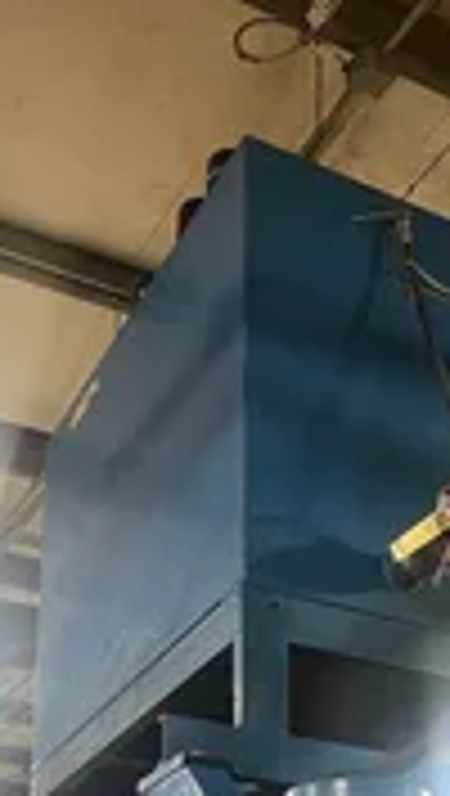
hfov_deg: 18.6
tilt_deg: +11.0
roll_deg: +1.4
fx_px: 1353
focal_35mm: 64
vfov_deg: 29.5
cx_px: 396
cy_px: 881
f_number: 1.5
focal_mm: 5.7
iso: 500
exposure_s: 1/60
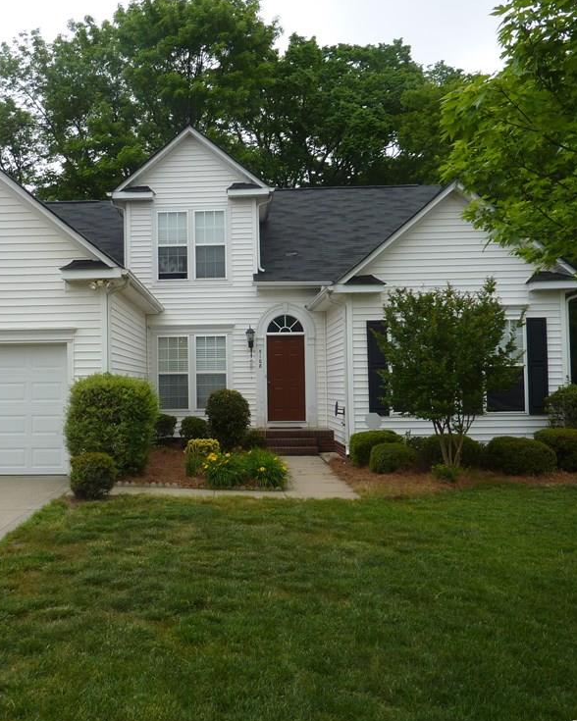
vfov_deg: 52.8
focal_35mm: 34
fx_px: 726
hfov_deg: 42.6
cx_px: 181
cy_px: 358
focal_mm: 4.1
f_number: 3.3
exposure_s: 1/500
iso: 100
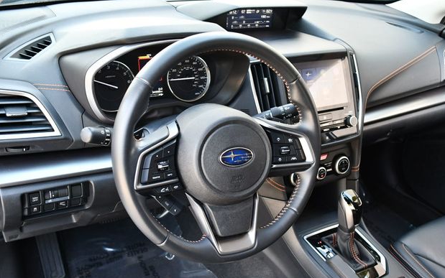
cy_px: 153
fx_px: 461
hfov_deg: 51.5
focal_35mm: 38
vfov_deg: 33.6
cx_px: 229
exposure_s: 1/160
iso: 800
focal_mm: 18
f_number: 3.5
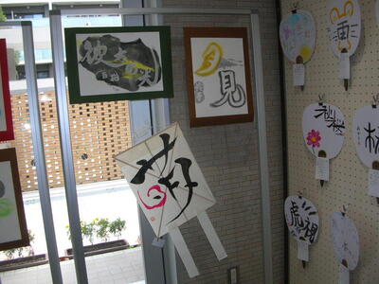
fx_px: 383
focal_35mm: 35
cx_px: 190
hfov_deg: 52.6
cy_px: 142
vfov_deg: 40.7
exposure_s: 1/30
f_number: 2.8
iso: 50
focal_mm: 5.8
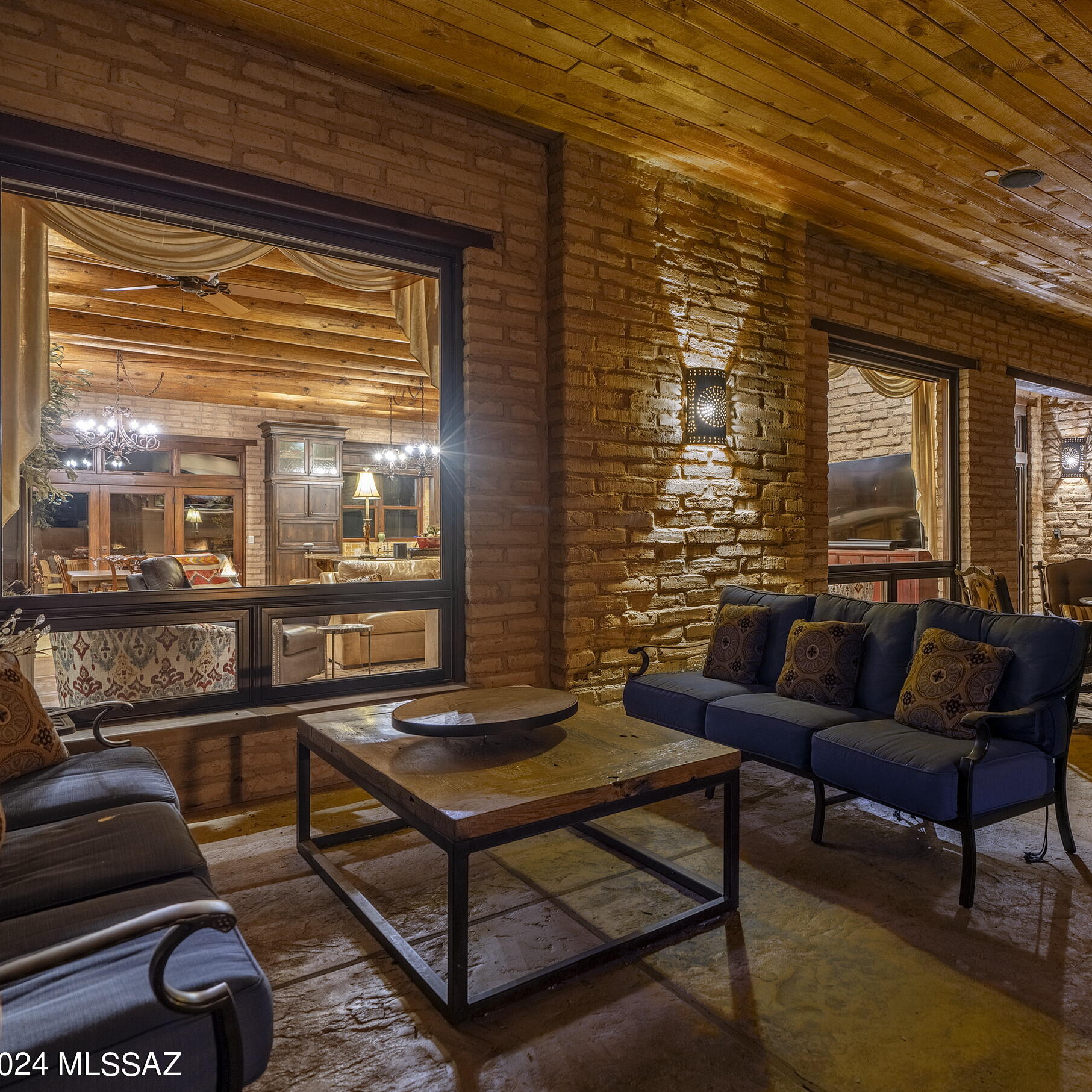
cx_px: 796
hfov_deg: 68.3
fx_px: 749
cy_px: 554
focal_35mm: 21
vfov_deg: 72.1
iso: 200
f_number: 4
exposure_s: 1/3
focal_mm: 16
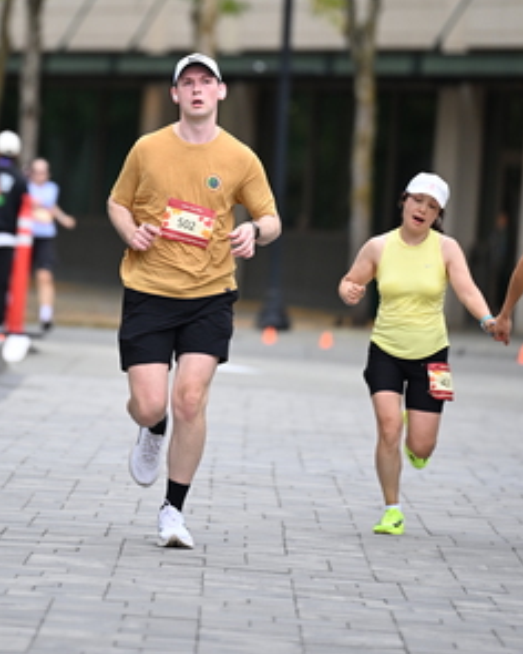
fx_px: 6772
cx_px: 194
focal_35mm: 350
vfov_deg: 5.5
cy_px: 140
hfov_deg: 4.4
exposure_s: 1/2000
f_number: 2.8
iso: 640
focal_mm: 200
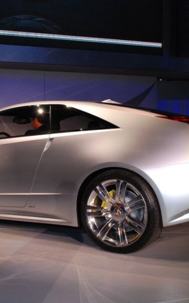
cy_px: 151
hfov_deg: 25.2
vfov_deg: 39.6
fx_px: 421
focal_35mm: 51
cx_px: 73
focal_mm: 22
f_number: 8
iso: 640
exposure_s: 1/200
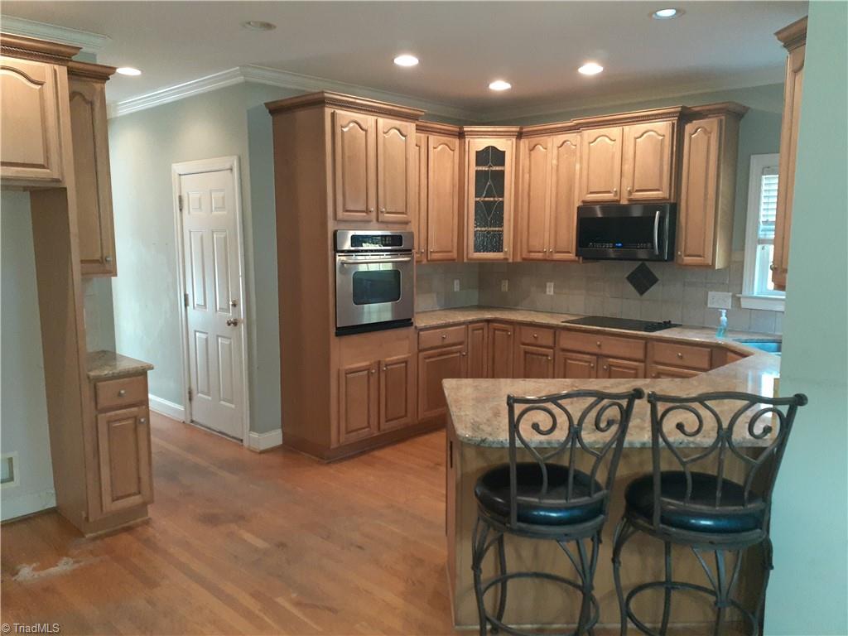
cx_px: 424
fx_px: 661
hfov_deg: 65.3
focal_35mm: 27
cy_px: 318
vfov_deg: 51.4
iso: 250
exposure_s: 1/24
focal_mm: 3.6
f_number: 1.9
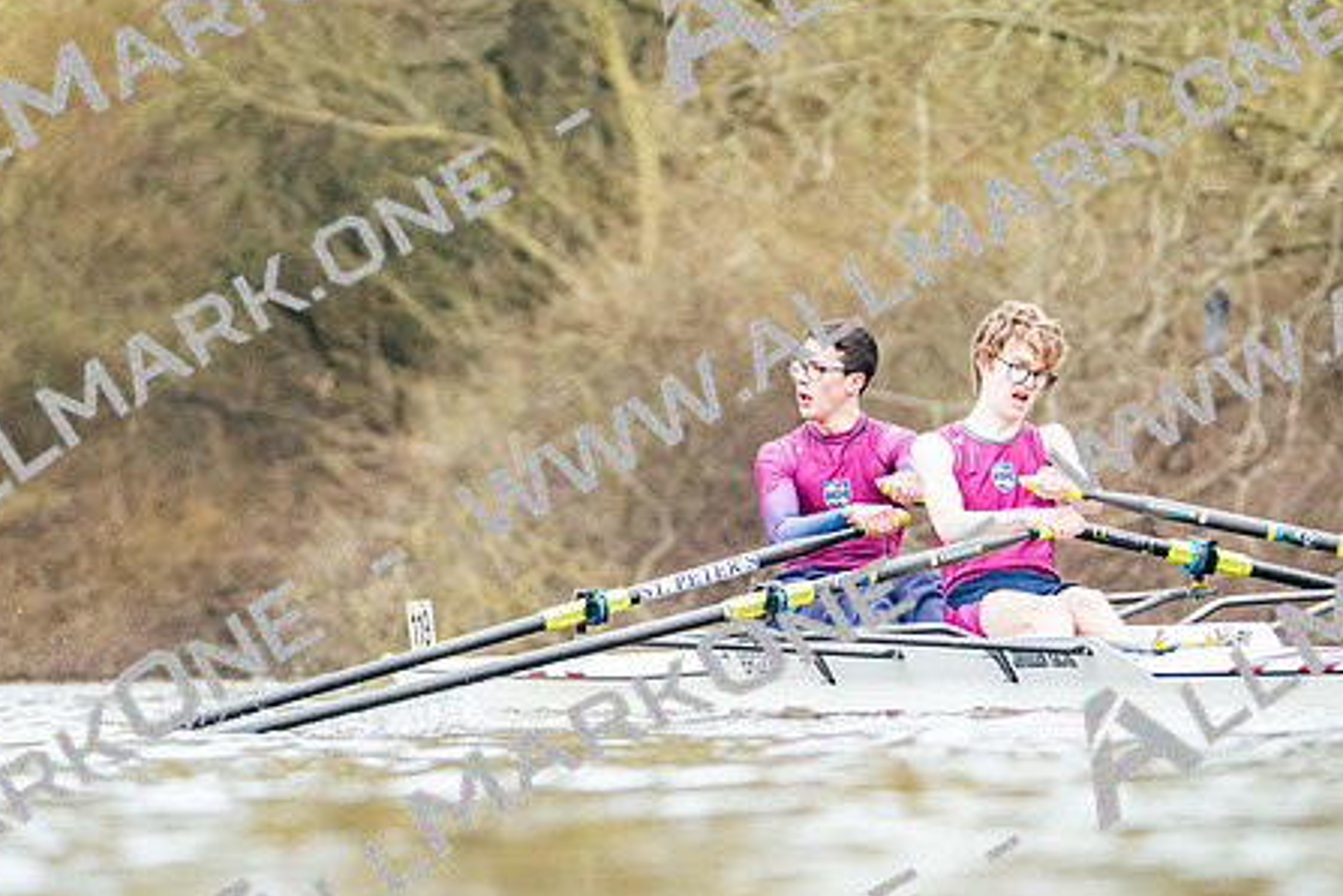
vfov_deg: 3.2
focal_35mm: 431
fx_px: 16077
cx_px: 826
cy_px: 546
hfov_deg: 4.8
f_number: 6.3
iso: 6400
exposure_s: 1/1600
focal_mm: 332
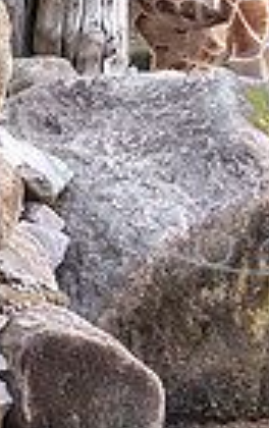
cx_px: 413
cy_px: -242
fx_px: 7640
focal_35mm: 654
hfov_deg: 2.0
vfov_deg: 3.2
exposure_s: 1/400
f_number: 2.8
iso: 100
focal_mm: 200
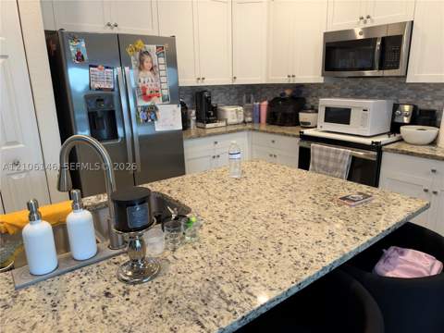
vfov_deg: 56.8
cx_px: 222
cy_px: 166
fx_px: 308
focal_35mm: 24
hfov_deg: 71.6
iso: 320
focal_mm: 6.93
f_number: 1.8
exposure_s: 1/120
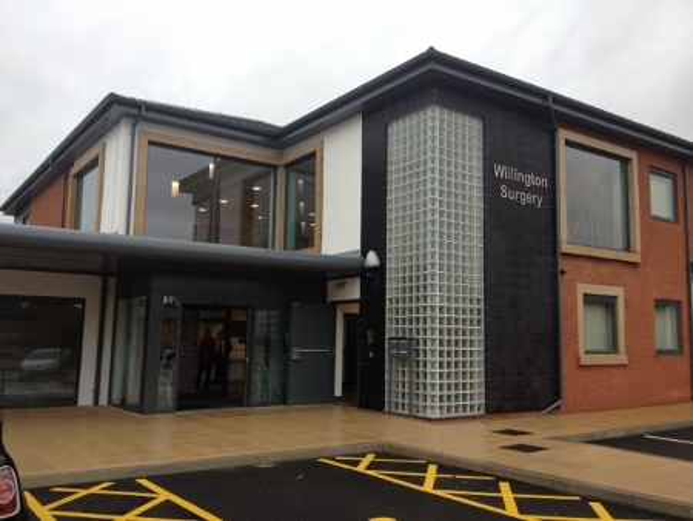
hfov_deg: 52.6
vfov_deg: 40.7
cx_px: 346
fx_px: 701
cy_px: 260
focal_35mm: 35
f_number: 2.4
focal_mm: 4.28
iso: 50
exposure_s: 1/230
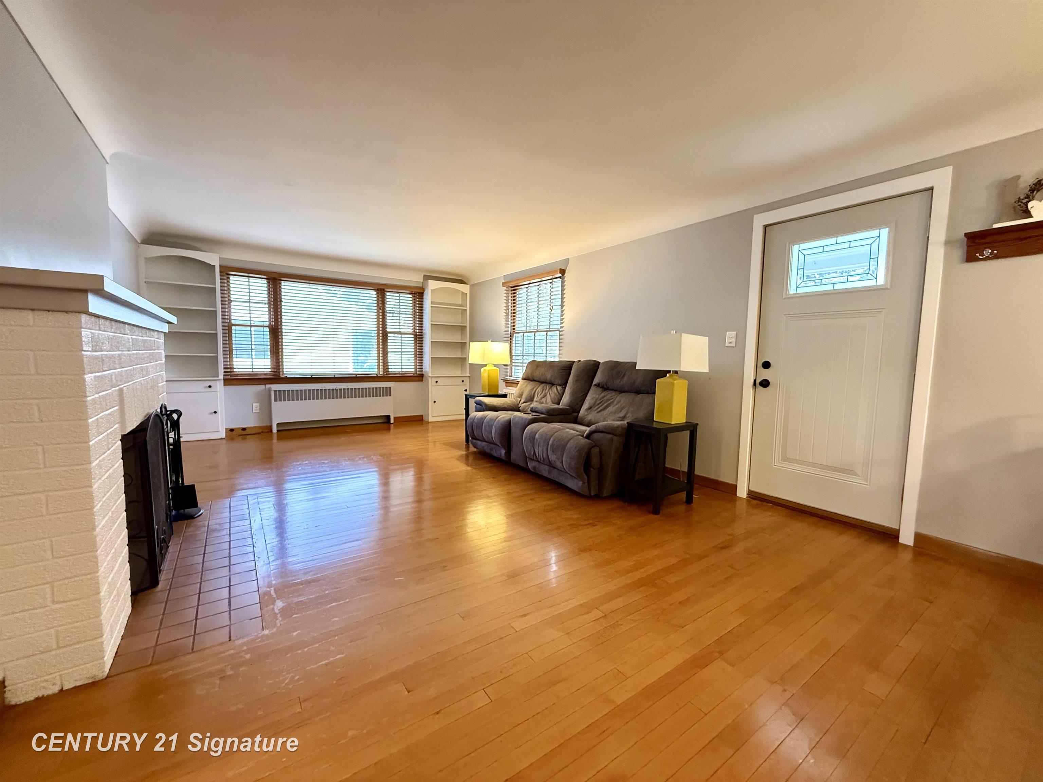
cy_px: 391
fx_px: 422
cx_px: 522
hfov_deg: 102.1
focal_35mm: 14
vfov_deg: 85.7
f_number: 2.2
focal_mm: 2.22
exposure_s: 1/40
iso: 1000
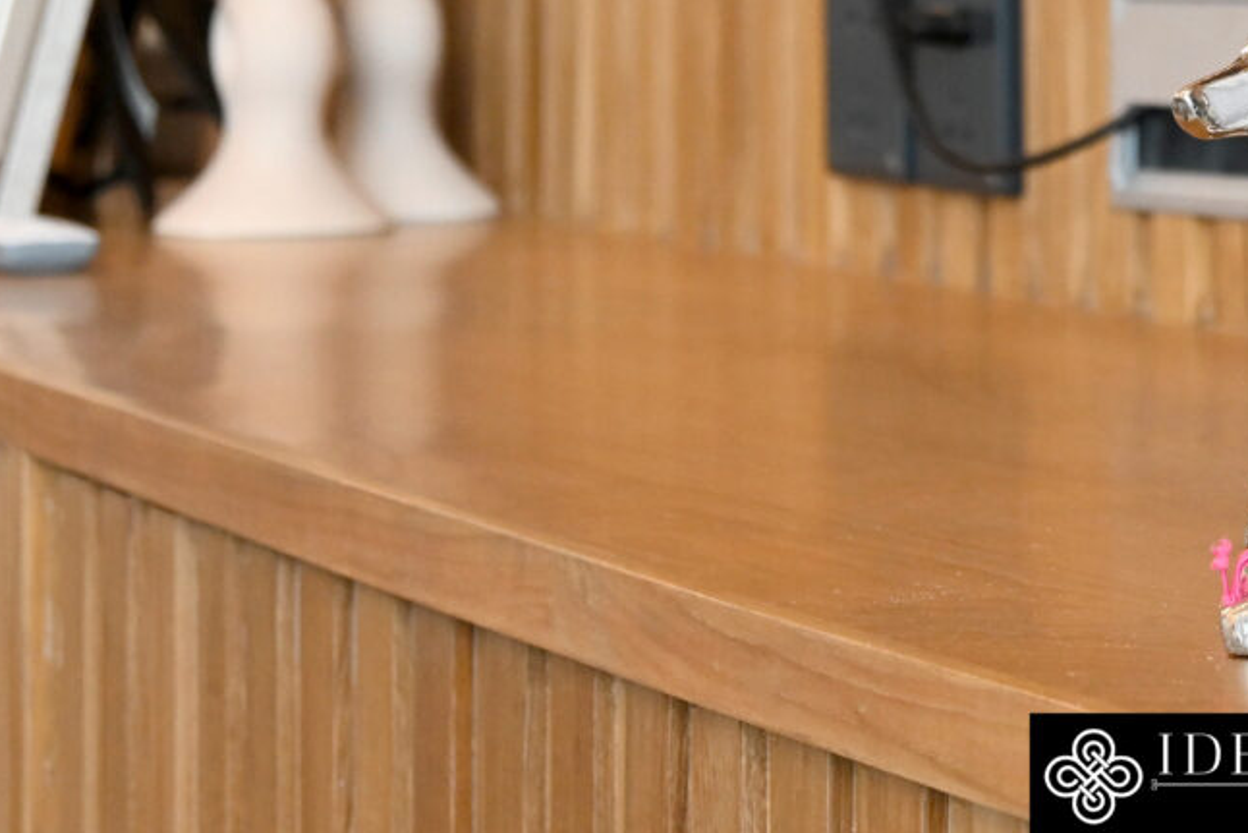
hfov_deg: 11.9
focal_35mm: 171
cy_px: -84
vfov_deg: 8.0
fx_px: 5929
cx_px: 1275
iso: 1600
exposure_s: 1/125
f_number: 6
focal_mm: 46
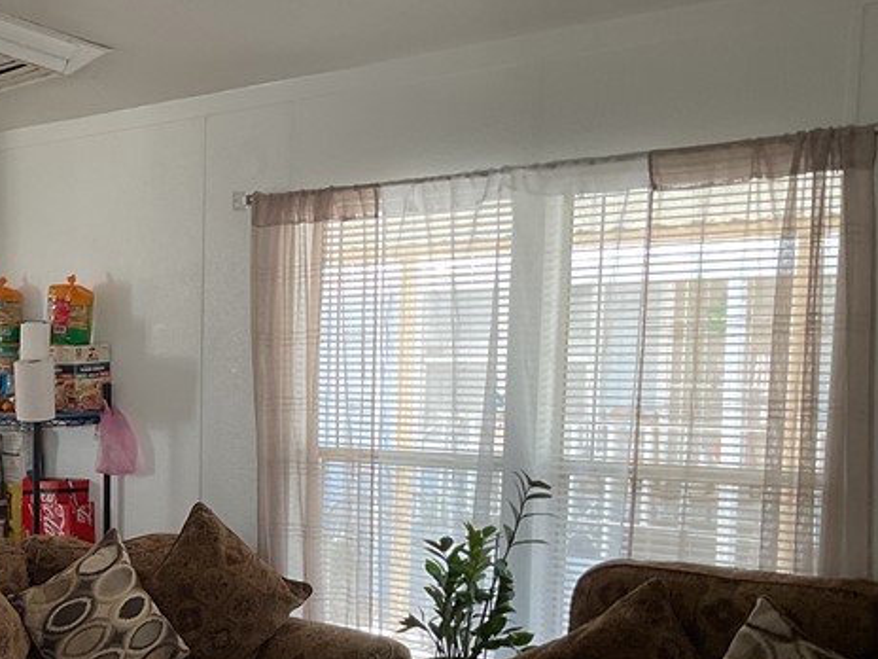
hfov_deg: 28.2
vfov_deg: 22.4
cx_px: -28
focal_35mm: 64
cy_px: 587
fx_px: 1623
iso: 50
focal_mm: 3
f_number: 1.8
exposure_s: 1/60
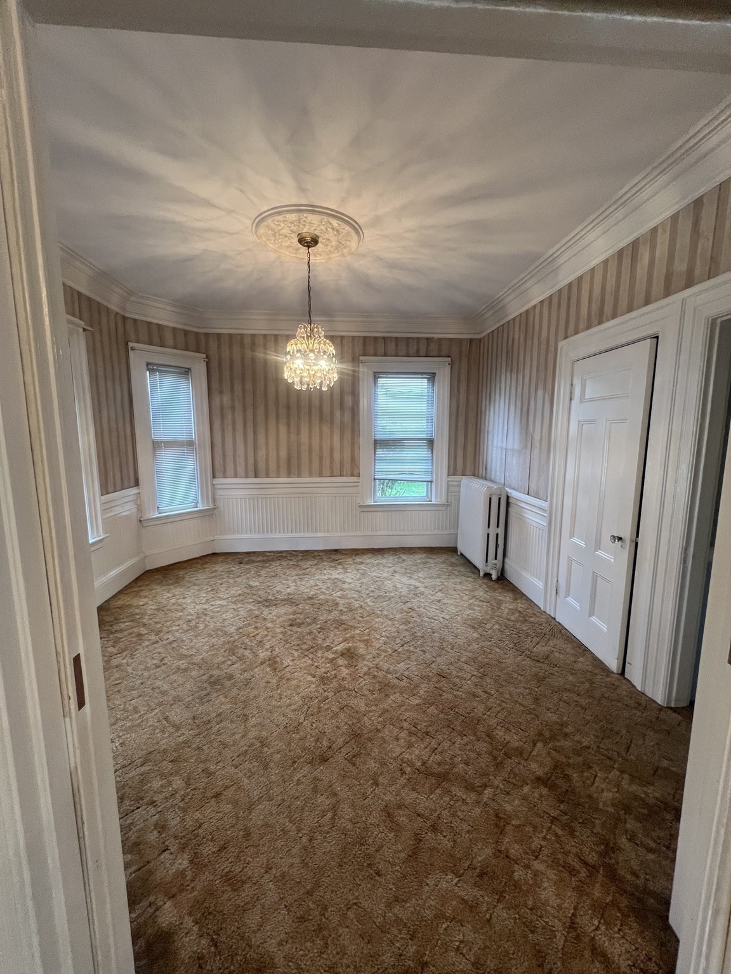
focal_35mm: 13
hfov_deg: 89.9
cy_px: 487
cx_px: 366
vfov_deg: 106.2
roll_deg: +0.1
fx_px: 366
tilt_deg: -6.7
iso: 200
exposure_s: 1/120
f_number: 1.8
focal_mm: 1.57
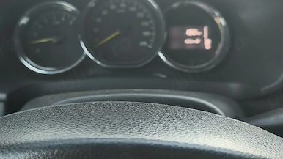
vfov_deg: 30.4
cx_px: 114
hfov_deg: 51.3
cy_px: 75
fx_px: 293
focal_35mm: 39
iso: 125
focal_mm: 6.57
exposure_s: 1/101
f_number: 1.6
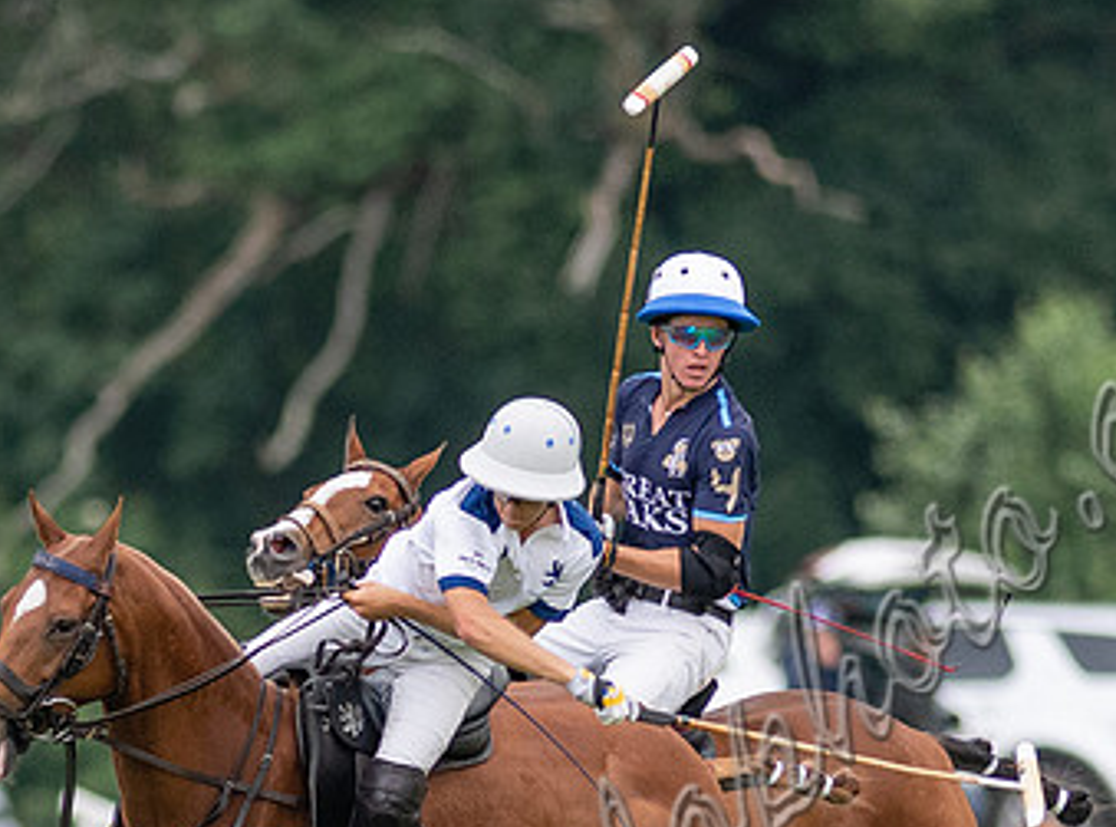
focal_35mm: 1516
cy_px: 926
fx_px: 48651
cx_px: 234
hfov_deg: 1.3
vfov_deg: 1.0
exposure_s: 1/3200
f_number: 2.8
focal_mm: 300
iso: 640
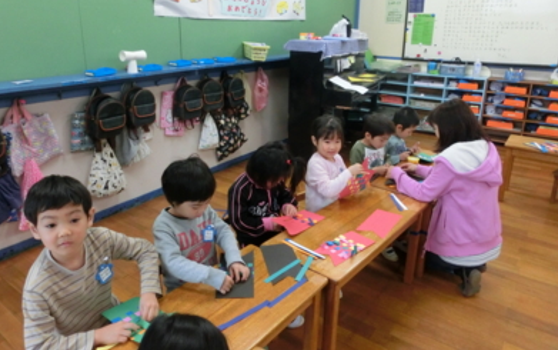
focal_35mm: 26
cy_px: 141
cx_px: 274
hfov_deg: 70.4
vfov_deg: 47.4
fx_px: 396
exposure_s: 1/125
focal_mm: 4.24
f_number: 3
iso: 500
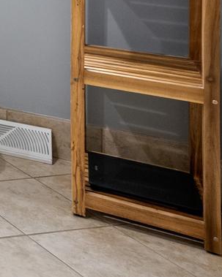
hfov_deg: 13.2
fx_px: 583
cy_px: -125
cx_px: -363
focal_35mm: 71
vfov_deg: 22.5
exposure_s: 1/20
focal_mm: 14
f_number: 6.3
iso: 1250
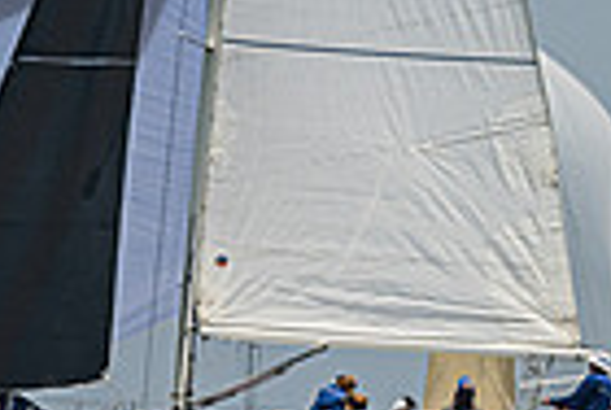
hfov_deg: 1.8
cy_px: 136
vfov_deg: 1.2
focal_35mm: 1125
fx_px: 19134
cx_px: -38
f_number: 6.3
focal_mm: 210
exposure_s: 1/5000
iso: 400
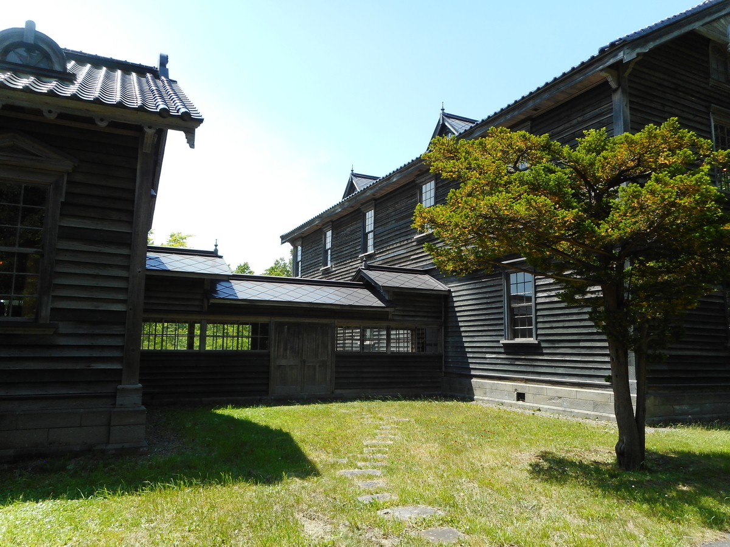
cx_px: 365
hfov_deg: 69.4
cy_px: 274
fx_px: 527
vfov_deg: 54.9
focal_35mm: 25
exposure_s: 1/320
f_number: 3.7
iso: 80
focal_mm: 4.5
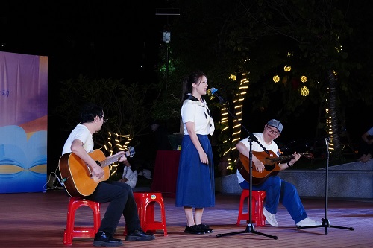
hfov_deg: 25.4
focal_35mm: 80
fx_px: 829
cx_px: 186
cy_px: 124
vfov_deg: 17.1
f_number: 22
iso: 12800
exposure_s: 1/250
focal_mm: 80
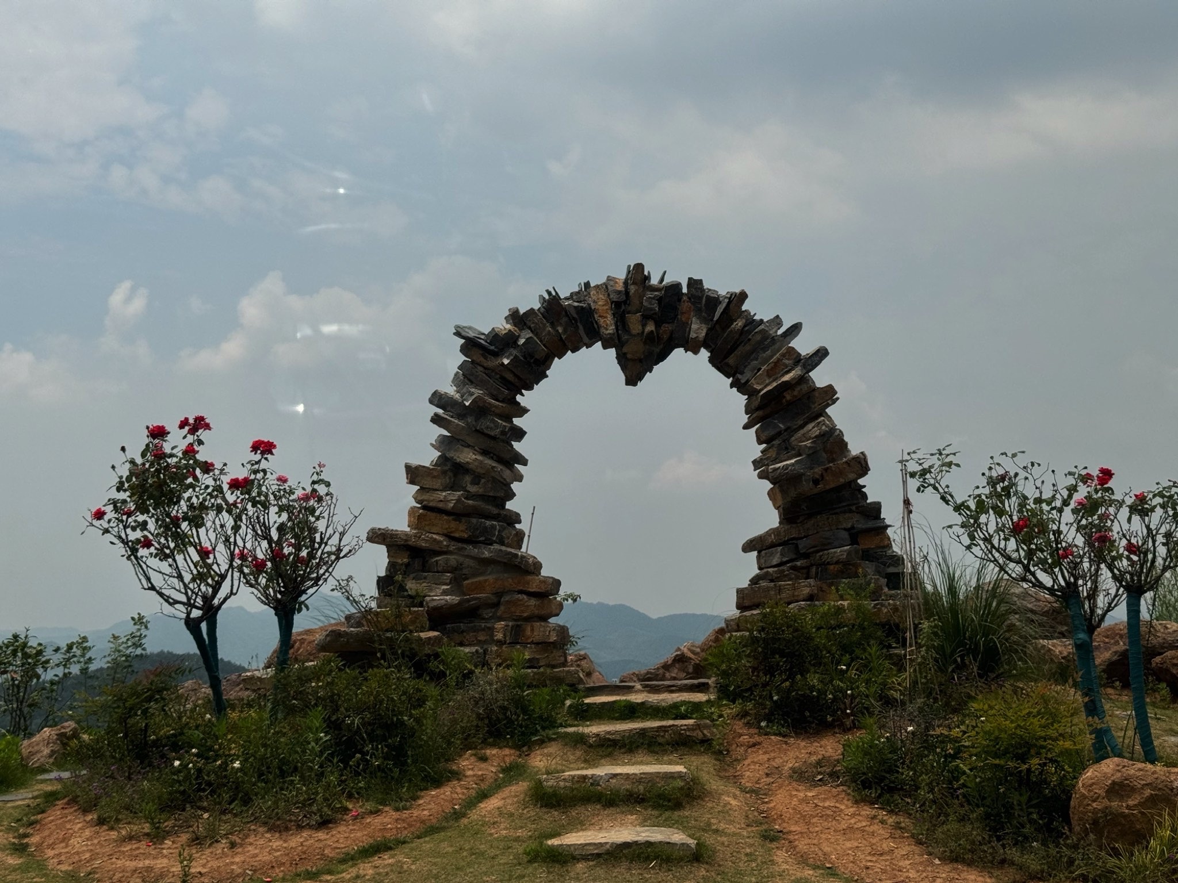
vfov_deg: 30.3
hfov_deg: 39.7
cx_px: 589
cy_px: 442
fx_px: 1633
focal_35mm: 48
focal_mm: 6.76
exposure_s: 1/5848
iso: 64
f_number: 1.78
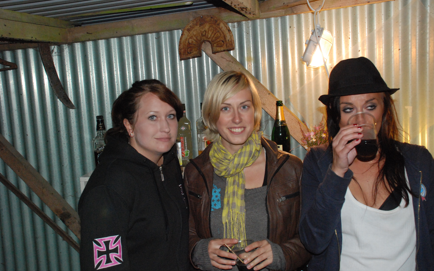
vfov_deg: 34.4
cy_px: 127
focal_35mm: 37
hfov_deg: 52.7
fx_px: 438
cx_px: 217
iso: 1600
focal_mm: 24
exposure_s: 1/60
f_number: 5.6
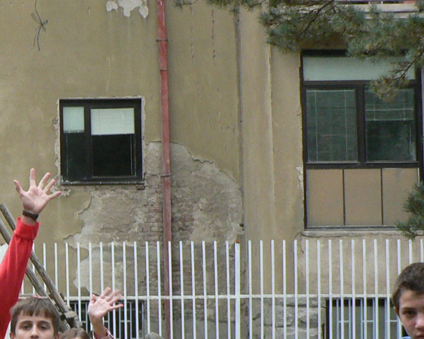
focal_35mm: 95
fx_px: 1192
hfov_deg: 18.6
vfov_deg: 16.0
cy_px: 280
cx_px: -141
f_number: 4
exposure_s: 1/250
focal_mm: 6
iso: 200
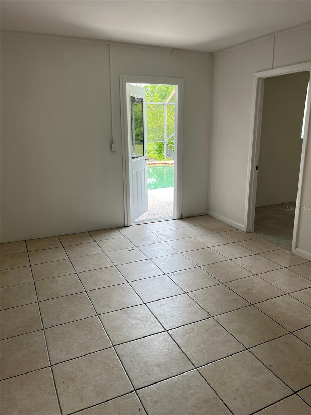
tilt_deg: -10.8
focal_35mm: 26
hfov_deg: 53.1
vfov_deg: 67.3
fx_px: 311
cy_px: 208
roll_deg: -0.6
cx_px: 156
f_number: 1.6
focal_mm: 5.1
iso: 50
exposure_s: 1/130
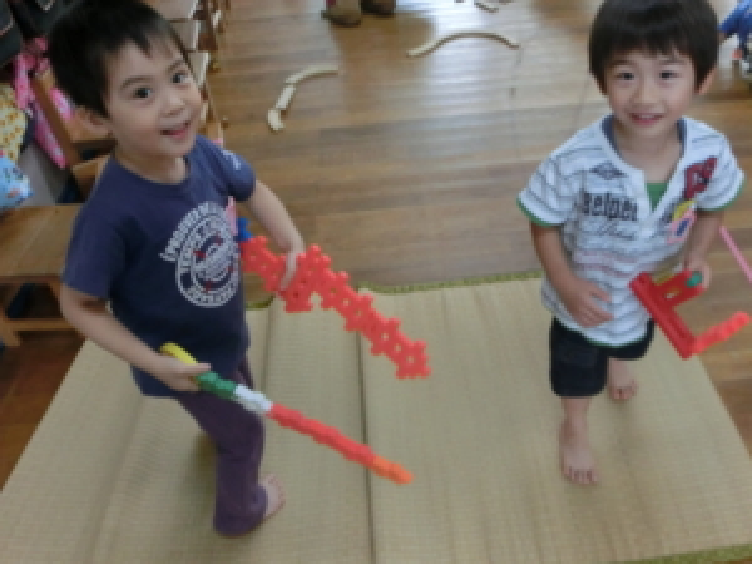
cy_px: 276
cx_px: 426
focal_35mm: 32
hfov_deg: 56.6
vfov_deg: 44.2
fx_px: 695
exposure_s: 1/125
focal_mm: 4.24
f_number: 3
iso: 400
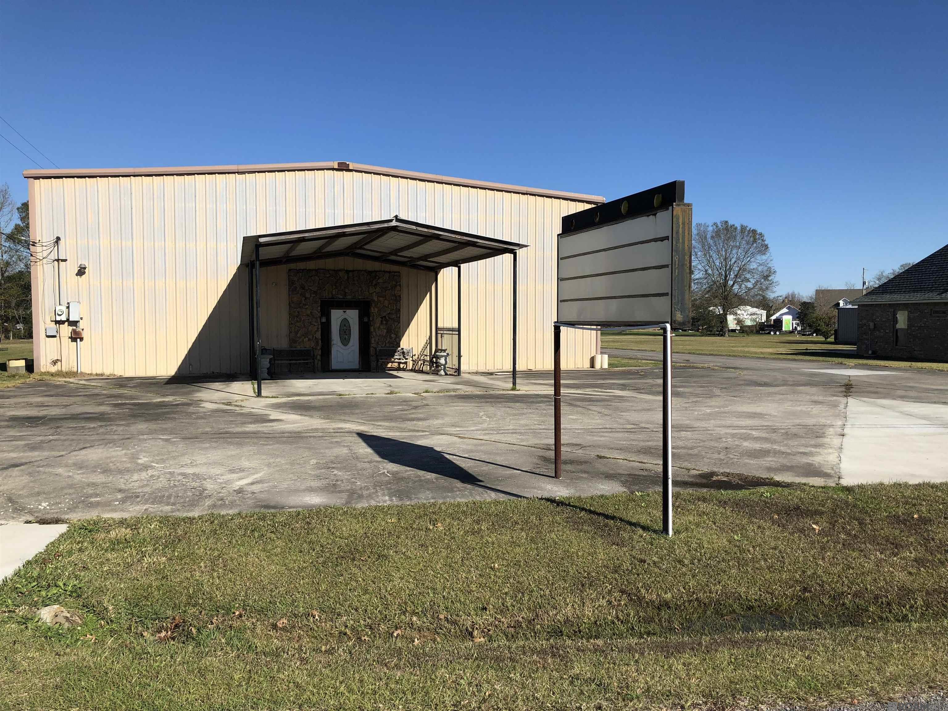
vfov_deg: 49.7
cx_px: 474
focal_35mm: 28
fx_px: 767
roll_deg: +0.2
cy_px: 356
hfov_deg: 63.4
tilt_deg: -1.9
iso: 20
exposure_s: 1/2667
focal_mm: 4
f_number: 1.8
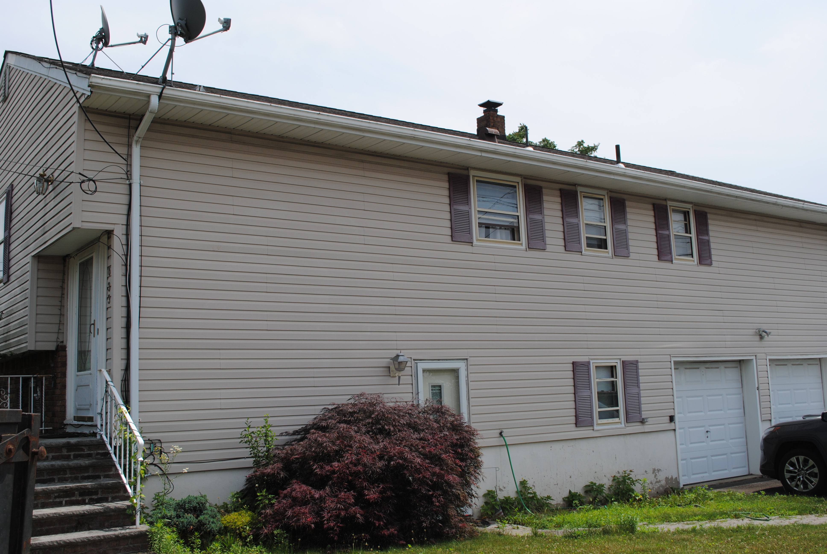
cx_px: 414
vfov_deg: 37.0
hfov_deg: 53.1
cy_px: 277
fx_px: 828
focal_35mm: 36
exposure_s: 1/250
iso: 100
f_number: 8
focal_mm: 24
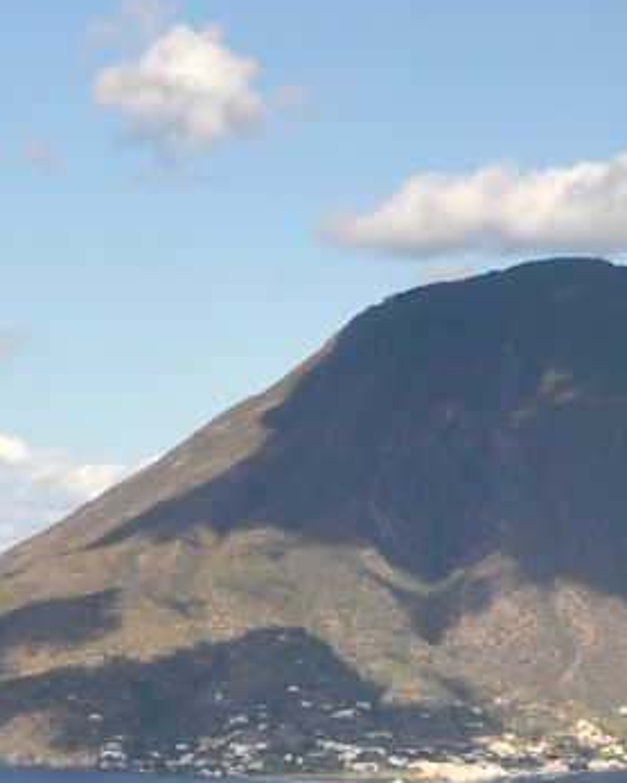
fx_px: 3245
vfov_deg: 13.7
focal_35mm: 140
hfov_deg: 11.0
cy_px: 297
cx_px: 140
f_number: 11
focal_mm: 18
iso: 250
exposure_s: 1/125
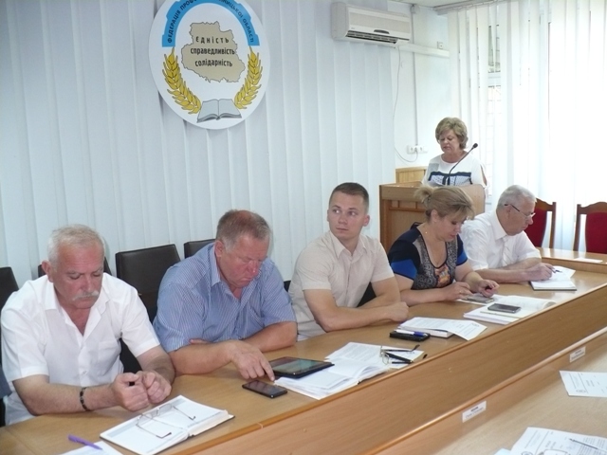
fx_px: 649
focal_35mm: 37
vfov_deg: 38.7
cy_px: 228
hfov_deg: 50.1
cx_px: 304
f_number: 2.8
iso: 250
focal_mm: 6.1
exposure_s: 1/30
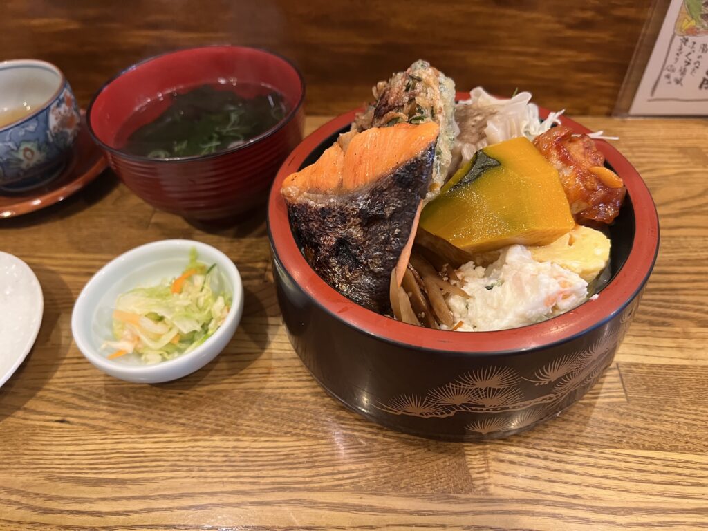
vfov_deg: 53.1
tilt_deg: -50.1
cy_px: 266
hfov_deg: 67.3
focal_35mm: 26
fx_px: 532
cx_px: 354
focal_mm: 5.7
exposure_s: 1/50
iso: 320
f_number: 1.5
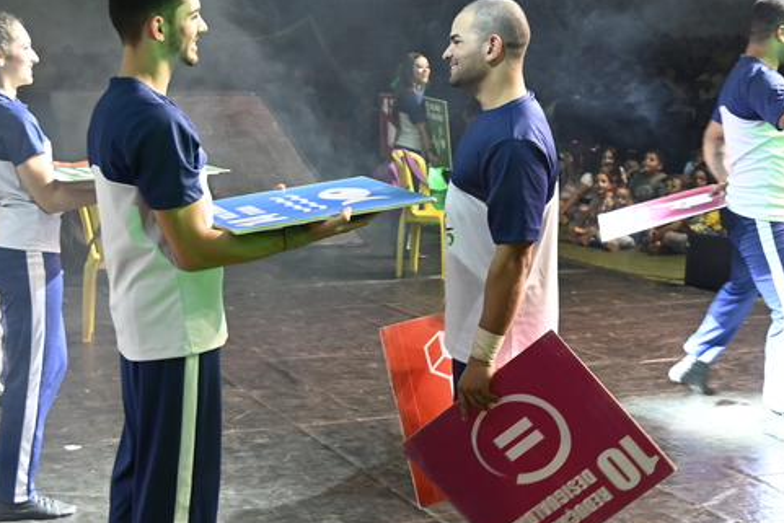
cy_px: 193
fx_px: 1547
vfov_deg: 19.2
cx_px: 455
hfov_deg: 28.4
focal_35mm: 71
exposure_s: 1/80
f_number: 4
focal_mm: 38
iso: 1000
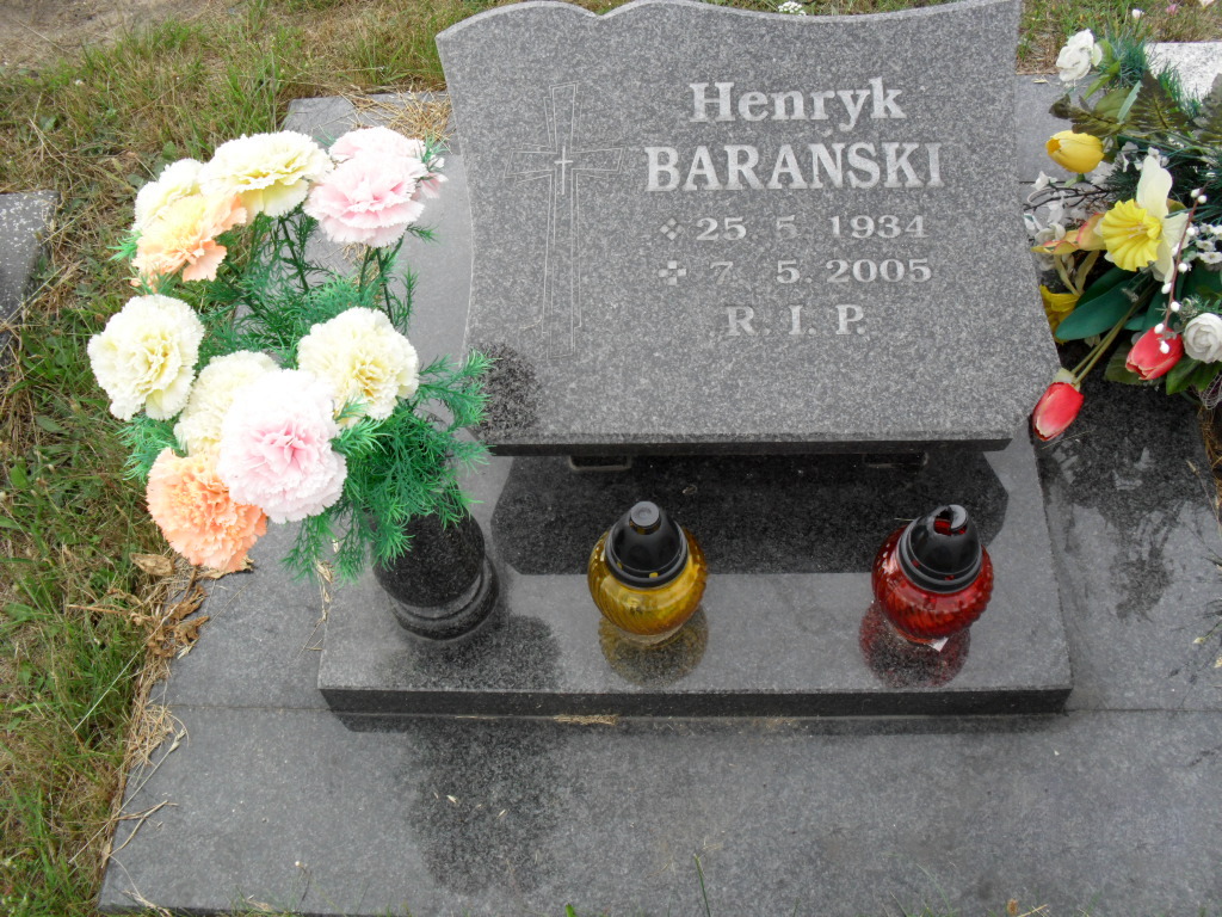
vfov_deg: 40.7
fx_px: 1236
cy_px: 458
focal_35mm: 35
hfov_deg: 52.6
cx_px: 611
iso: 100
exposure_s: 1/350
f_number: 3.2
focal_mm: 6.3
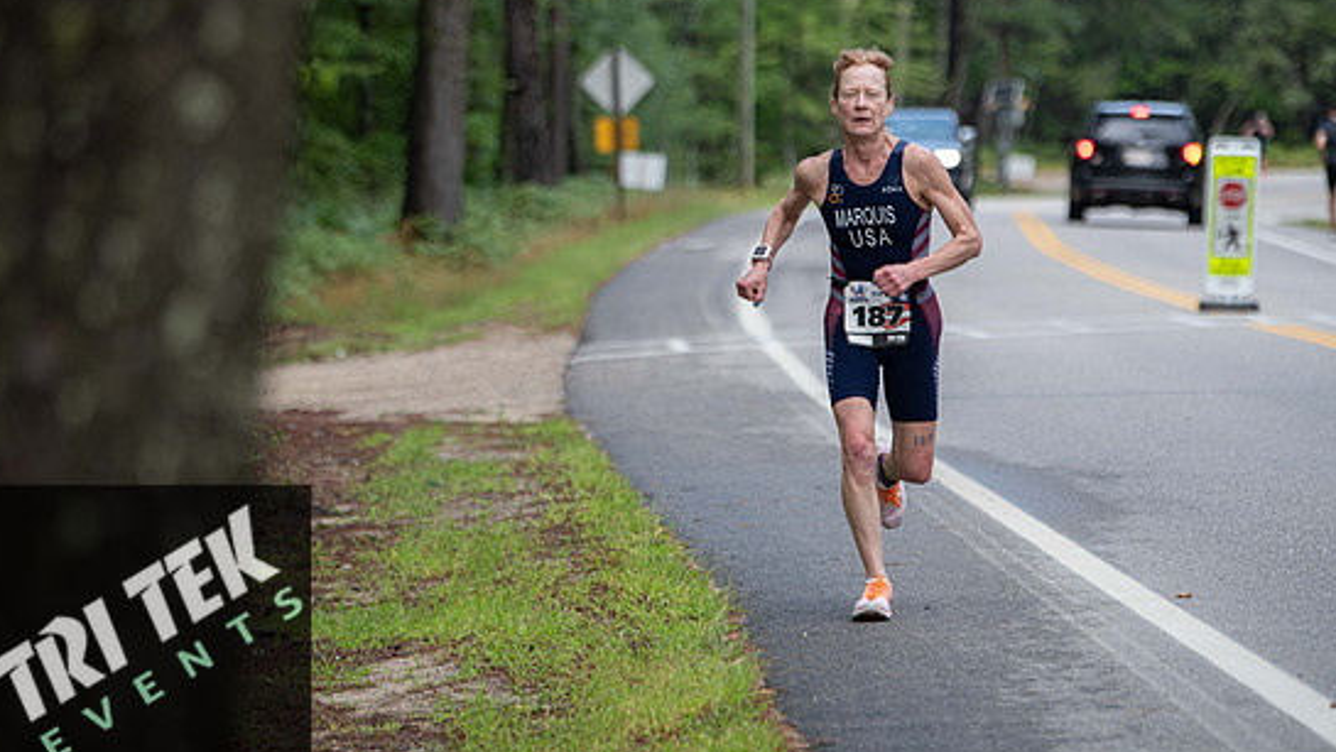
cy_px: 359
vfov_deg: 6.6
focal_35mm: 184
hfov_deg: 11.7
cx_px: 674
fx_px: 6521
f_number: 3.5
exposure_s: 1/400
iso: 250
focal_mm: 165
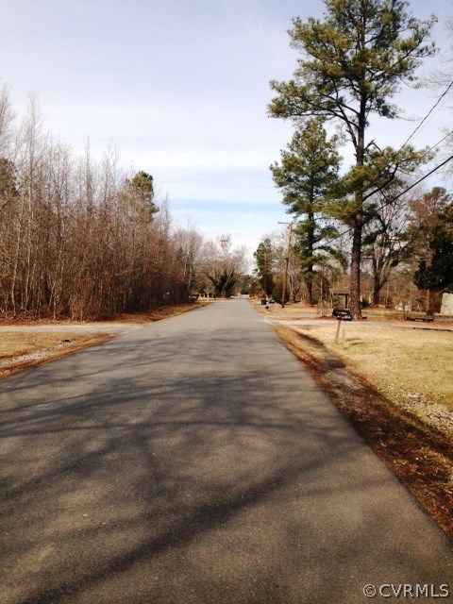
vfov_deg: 55.4
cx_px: 226
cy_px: 302
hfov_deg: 42.9
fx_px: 576
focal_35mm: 33
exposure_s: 1/1748
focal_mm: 4.12
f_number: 2.4
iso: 50
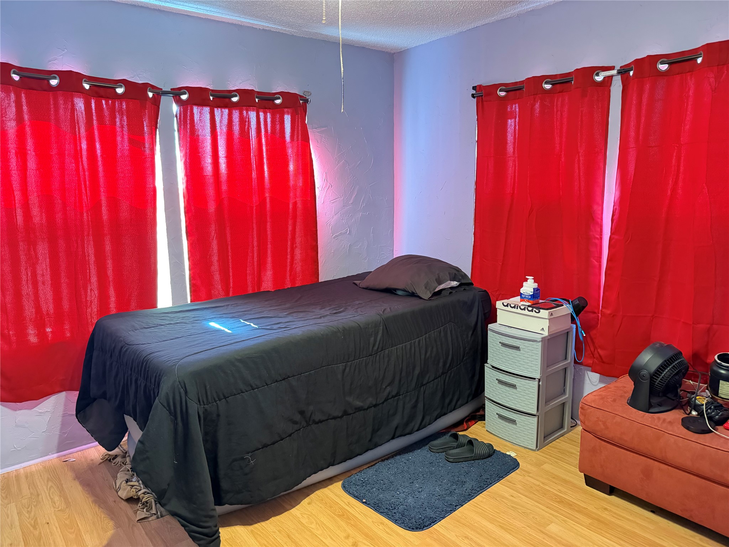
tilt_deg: -8.6
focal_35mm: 24
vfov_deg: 56.8
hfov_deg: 71.6
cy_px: 274
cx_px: 364
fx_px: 505
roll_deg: +1.1
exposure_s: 1/30
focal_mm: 6.76
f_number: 1.78
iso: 1250
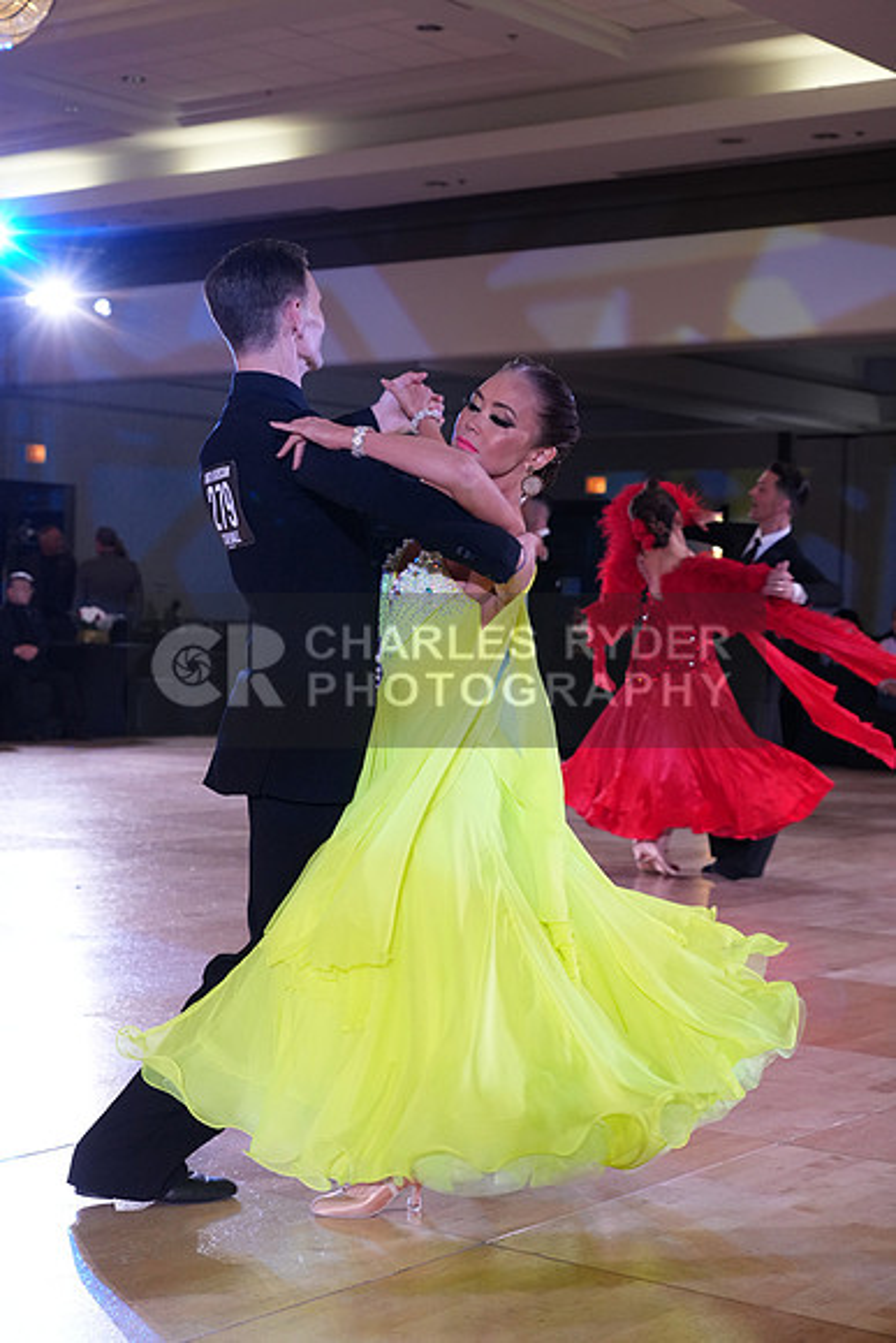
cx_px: 448
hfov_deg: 23.8
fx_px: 2127
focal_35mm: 57
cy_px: 672
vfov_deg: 35.0
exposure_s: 1/250
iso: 2500
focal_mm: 57
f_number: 5
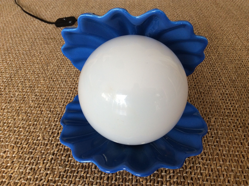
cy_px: 93
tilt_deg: -39.7
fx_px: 230
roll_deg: +3.2
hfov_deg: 56.9
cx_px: 124
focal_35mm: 32
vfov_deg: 44.1
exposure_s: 1/33
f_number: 2.4
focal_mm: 3.3
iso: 40
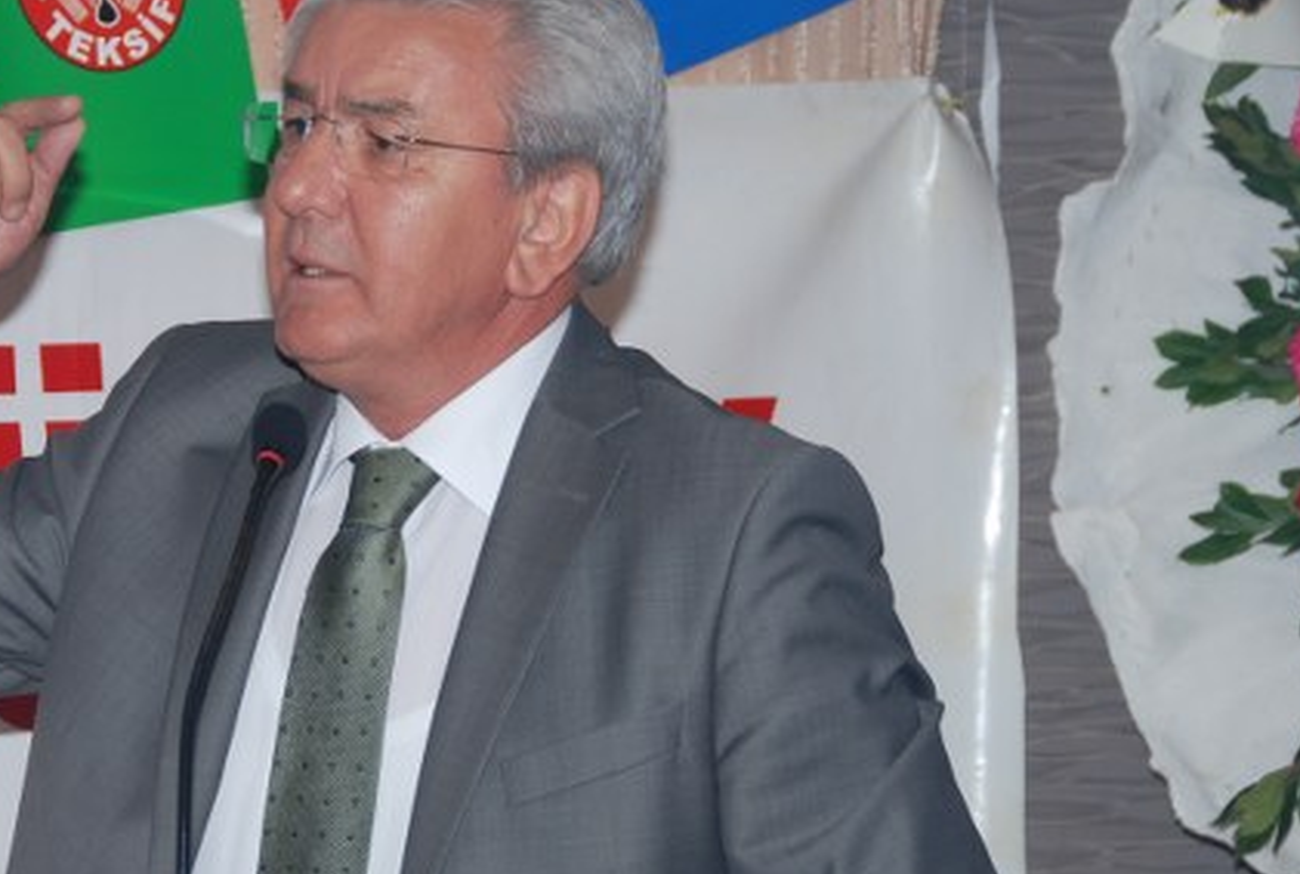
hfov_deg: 9.0
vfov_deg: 6.1
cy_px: 505
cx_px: 398
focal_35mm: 228
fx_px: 8254
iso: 200
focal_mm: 80
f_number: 5.3
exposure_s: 1/60
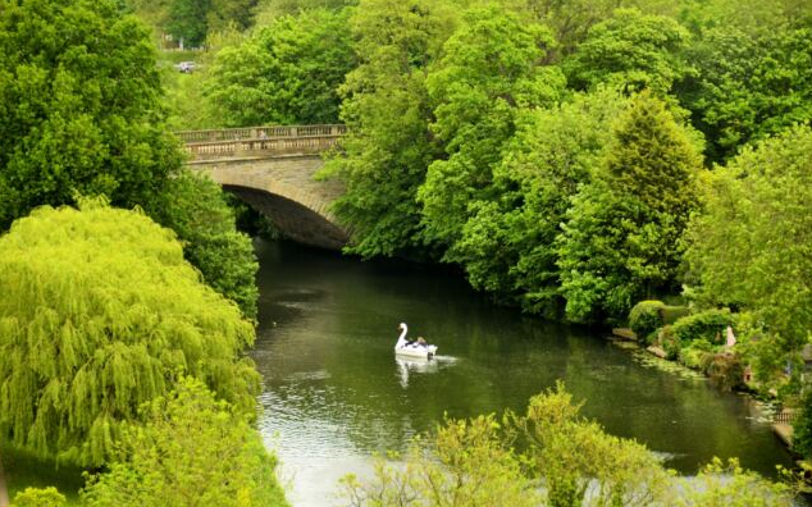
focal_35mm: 162
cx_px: 407
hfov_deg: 13.0
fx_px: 3574
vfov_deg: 8.1
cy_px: 246
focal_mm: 105
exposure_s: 1/160
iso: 200
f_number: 5.3
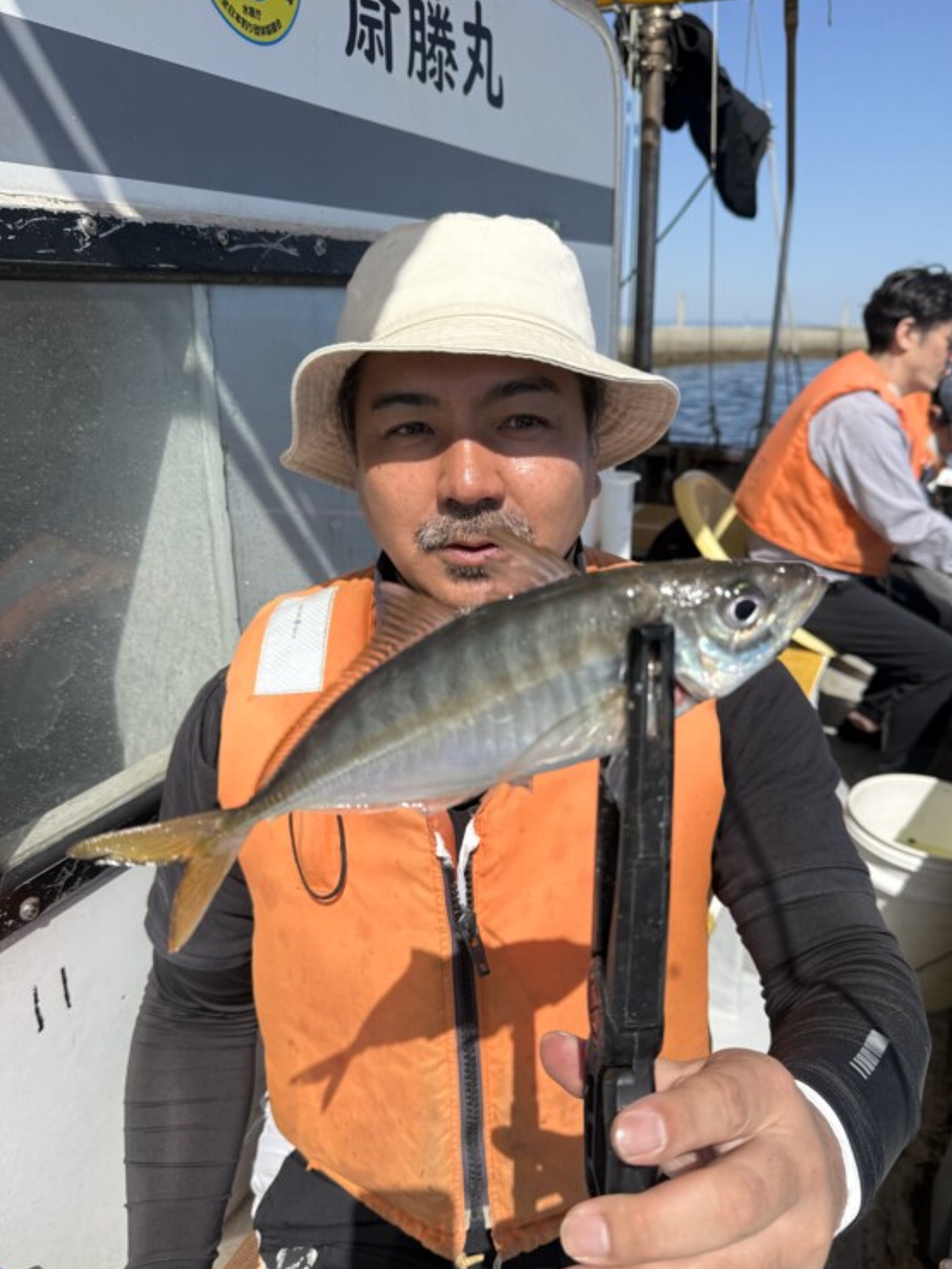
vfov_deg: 67.3
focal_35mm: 26
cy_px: 650
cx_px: 512
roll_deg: -0.2
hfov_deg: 53.0
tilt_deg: -14.4
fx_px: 953
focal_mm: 6.76
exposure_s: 1/4405
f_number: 1.78
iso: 80
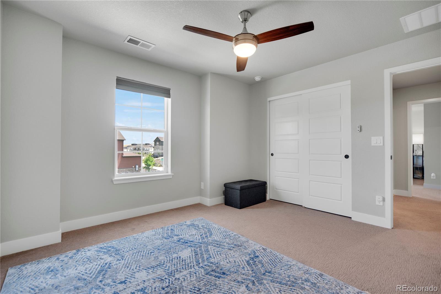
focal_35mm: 16
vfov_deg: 73.8
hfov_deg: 96.7
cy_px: 147
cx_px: 220
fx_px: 196
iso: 400
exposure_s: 1/50
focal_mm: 16
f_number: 8
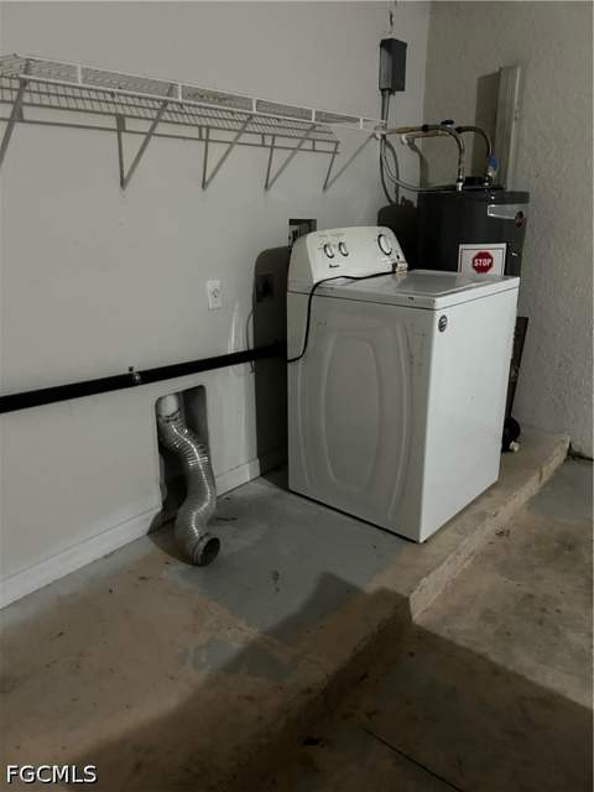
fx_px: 595
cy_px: 396
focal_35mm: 26
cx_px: 297
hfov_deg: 53.1
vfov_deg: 67.3
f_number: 1.5
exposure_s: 1/30
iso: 500
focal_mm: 5.7
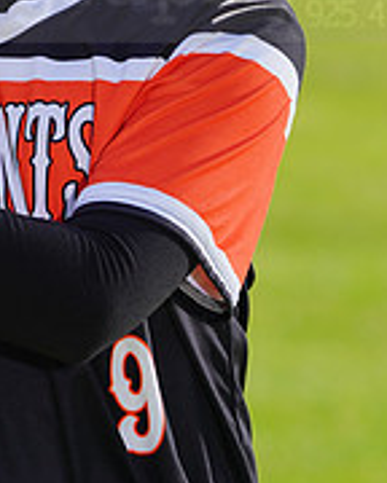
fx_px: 9764
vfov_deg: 2.8
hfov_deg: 2.3
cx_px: -44
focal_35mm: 682
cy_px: -43
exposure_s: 1/250
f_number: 8
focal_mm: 226
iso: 100
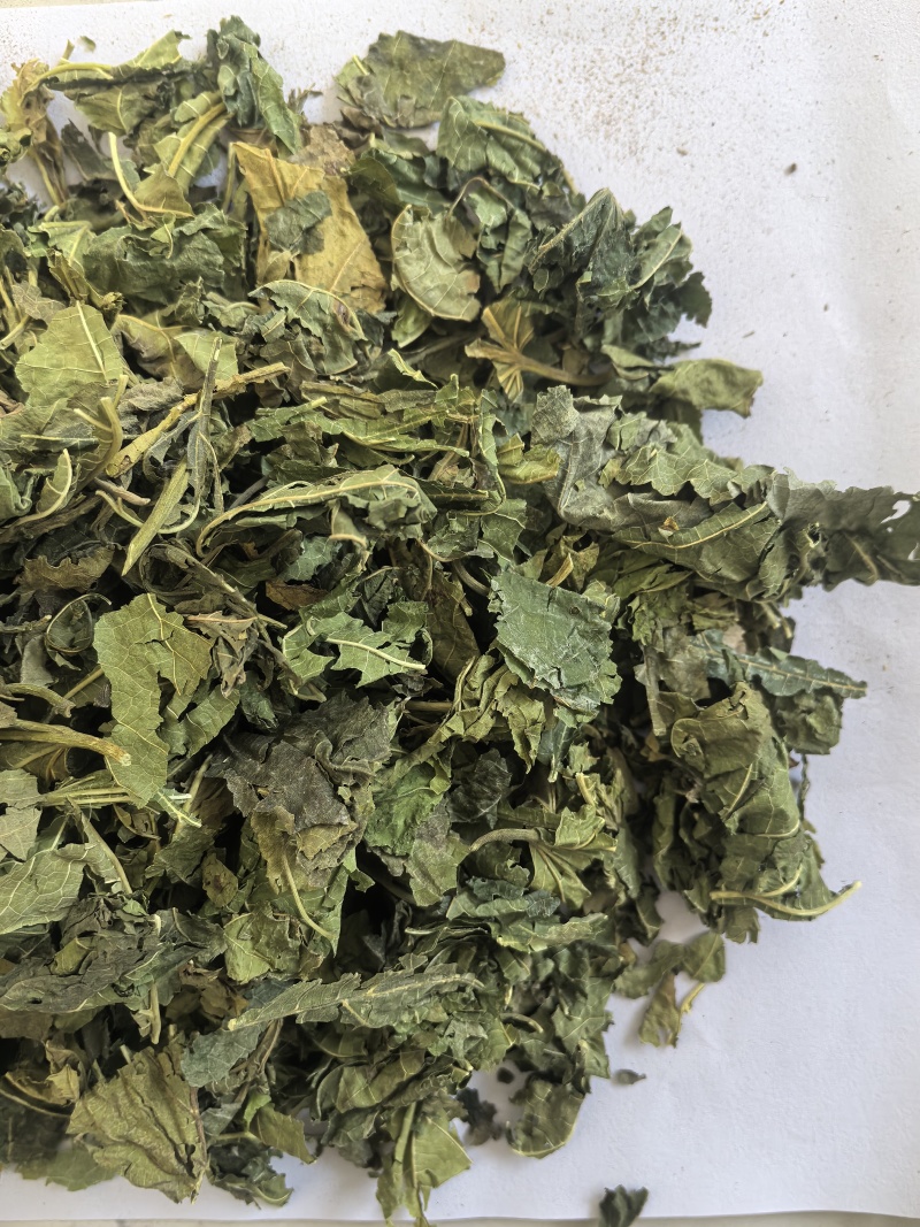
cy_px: 614
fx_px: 957
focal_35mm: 27
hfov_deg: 51.3
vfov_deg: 65.3
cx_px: 460
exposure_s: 1/100
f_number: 2
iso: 250
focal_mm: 5.75
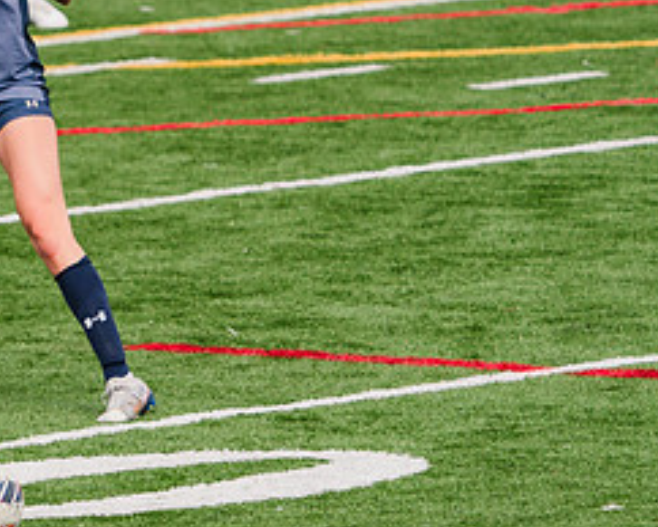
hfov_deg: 2.1
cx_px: -192
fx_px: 18204
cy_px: 163
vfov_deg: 1.7
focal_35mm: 934
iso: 400
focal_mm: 341
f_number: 6.3
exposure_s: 1/1600
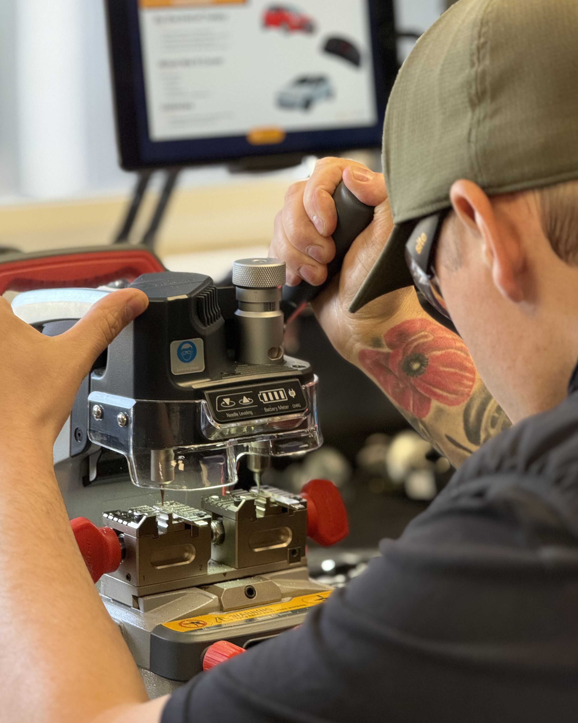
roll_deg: +0.0
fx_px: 2694
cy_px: 377
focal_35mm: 126
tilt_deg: -11.5
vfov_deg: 15.3
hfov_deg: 12.2
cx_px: 288
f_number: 2.8
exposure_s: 1/99
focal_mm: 15.66
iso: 400
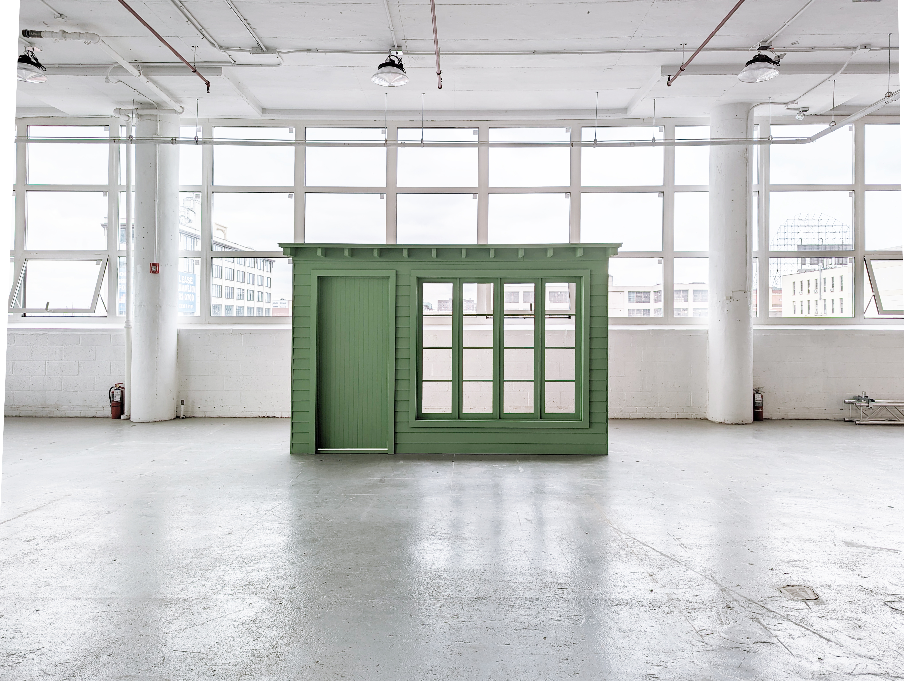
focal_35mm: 24
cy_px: 340
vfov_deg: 56.9
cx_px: 452
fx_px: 628
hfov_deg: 71.5
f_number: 1.85
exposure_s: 1/833
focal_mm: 6.81
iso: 47
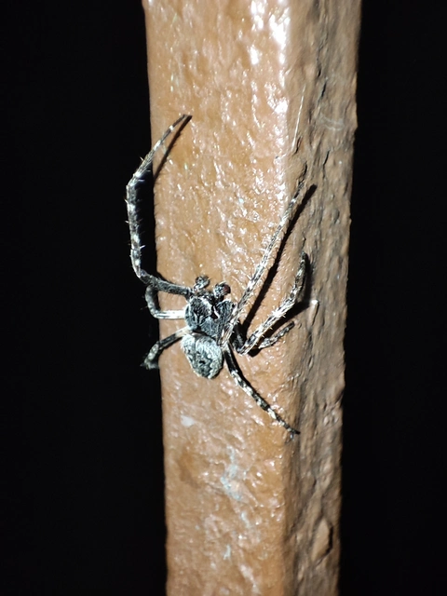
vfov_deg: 38.9
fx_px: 844
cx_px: 224
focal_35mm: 49
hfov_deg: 29.7
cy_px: 298
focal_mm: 4.1
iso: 380
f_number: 2.4
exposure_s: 1/33
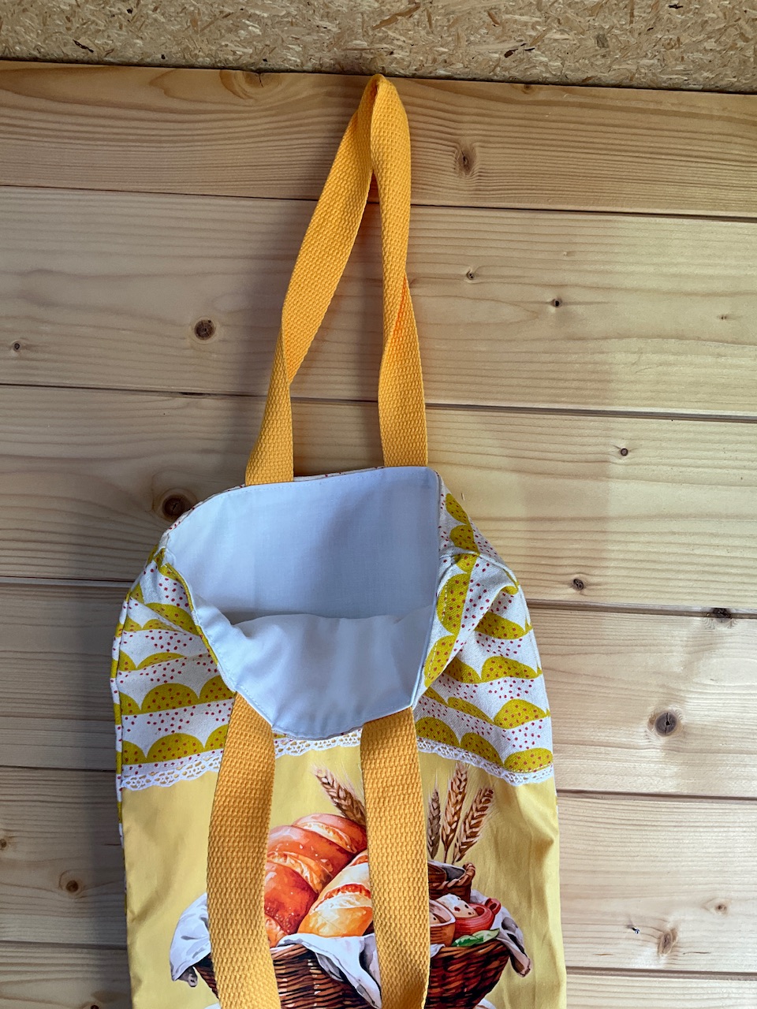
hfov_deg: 48.2
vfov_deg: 61.7
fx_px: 846
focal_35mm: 29
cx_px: 378
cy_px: 504
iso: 25
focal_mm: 3
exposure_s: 1/100
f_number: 1.8
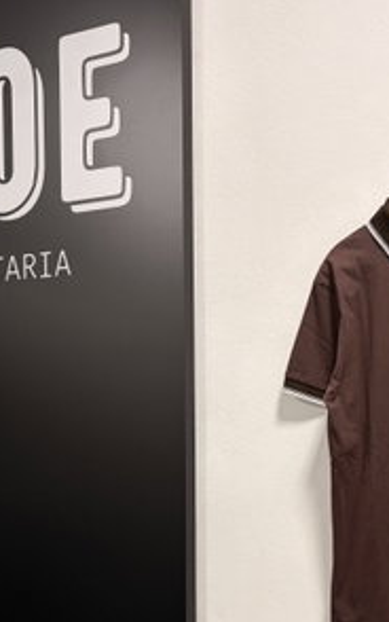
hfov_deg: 25.8
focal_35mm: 50
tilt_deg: -0.7
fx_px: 847
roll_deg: -0.1
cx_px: 235
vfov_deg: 39.7
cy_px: 426
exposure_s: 1/50
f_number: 1.6
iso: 100
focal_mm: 5.96
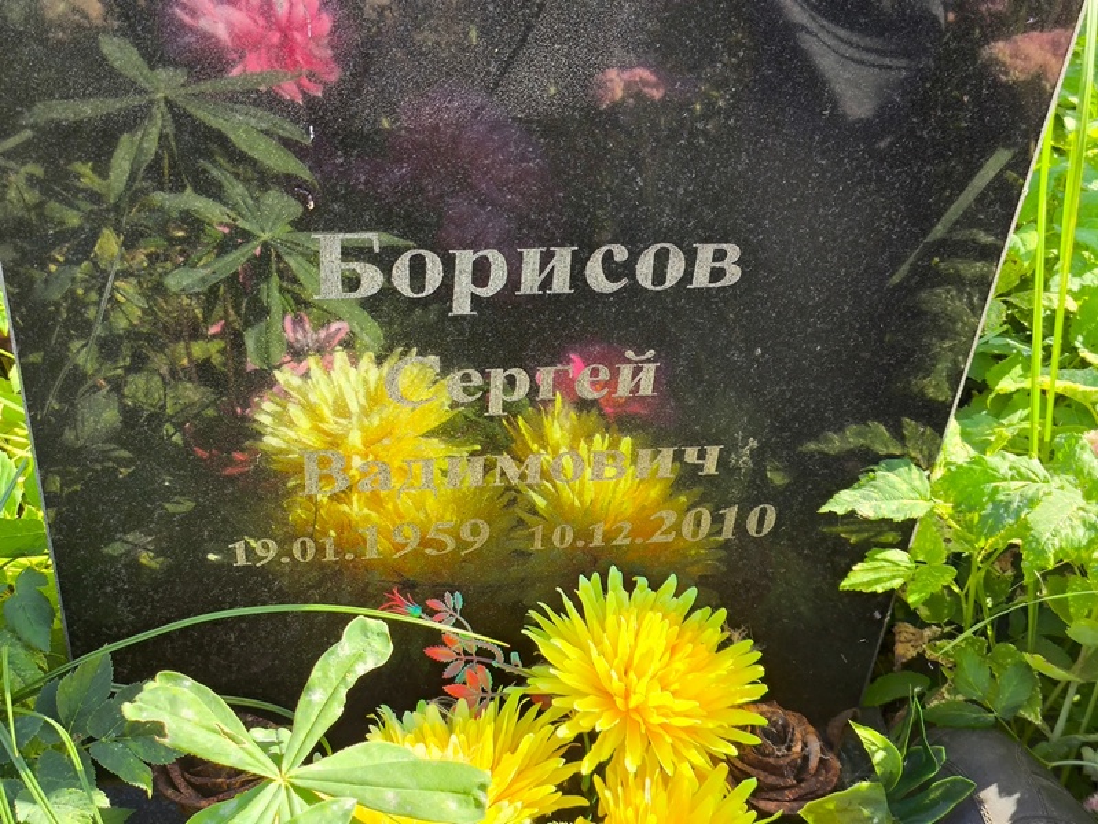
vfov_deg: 29.1
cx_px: 549
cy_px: 412
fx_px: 1587
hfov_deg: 38.2
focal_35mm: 50
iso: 50
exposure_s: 1/219
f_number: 1.7
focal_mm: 4.71
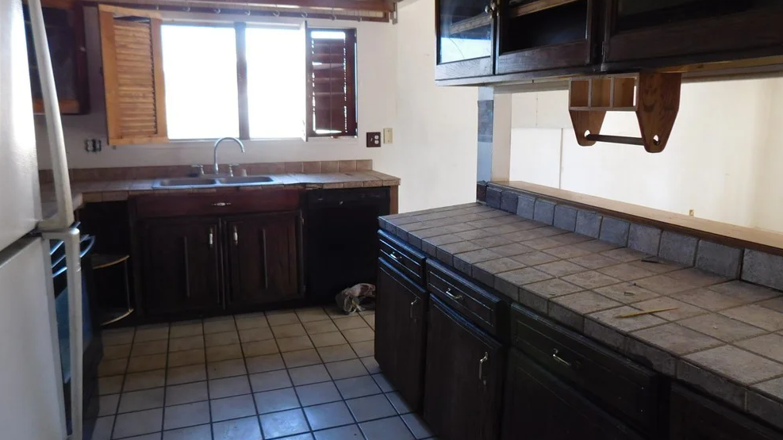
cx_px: 379
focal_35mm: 26
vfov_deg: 44.3
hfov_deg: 71.9
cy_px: 193
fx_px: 540
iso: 180
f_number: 3
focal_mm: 4
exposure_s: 1/30
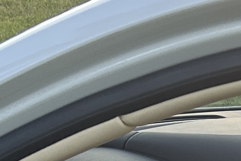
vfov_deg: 5.8
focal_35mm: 216
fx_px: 1446
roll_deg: -1.0
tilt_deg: -25.8
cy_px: 533
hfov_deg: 9.5
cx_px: 70
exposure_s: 1/191
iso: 40
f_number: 1.5
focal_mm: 5.7
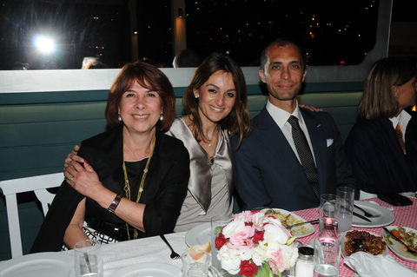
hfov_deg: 53.2
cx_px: 208
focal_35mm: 36
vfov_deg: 36.8
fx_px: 417
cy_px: 138
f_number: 7.1
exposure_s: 1/60
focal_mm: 24
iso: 800
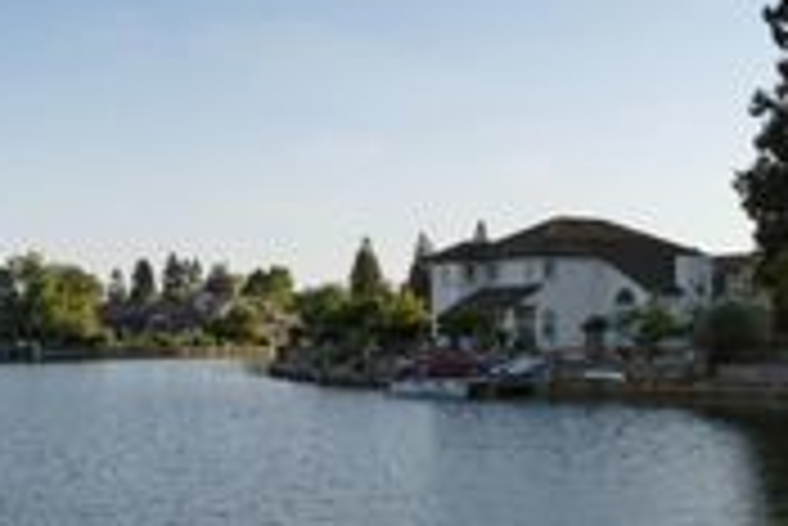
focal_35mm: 57
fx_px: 1249
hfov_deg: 34.7
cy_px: 303
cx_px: 522
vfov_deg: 23.8
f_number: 11
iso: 100
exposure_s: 1/25
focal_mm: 20
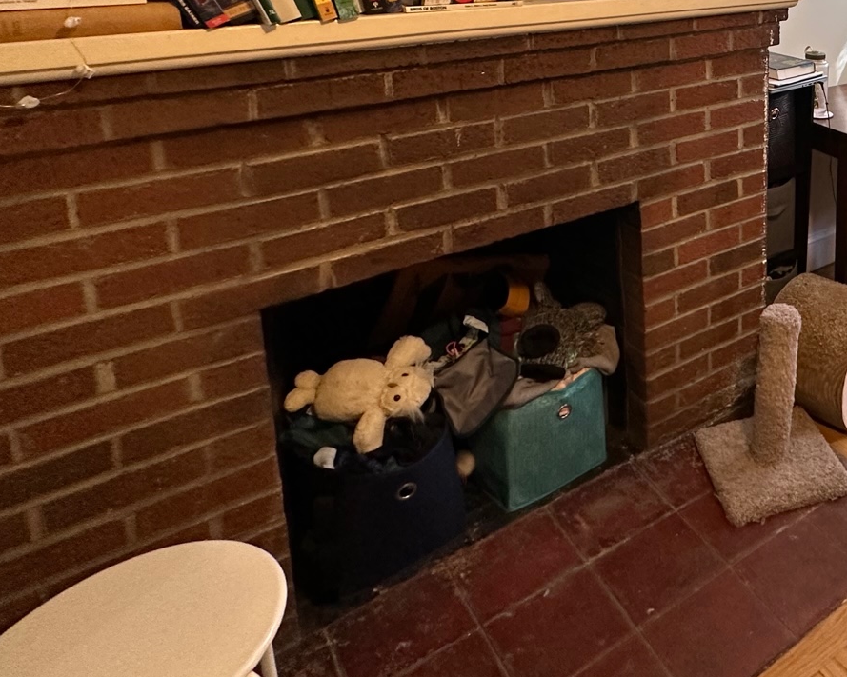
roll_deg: -0.6
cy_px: 62
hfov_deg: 49.2
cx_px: 803
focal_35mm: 31
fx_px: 777
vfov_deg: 42.9
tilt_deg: -12.6
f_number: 2.2
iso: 250
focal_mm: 2.22
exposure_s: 1/60
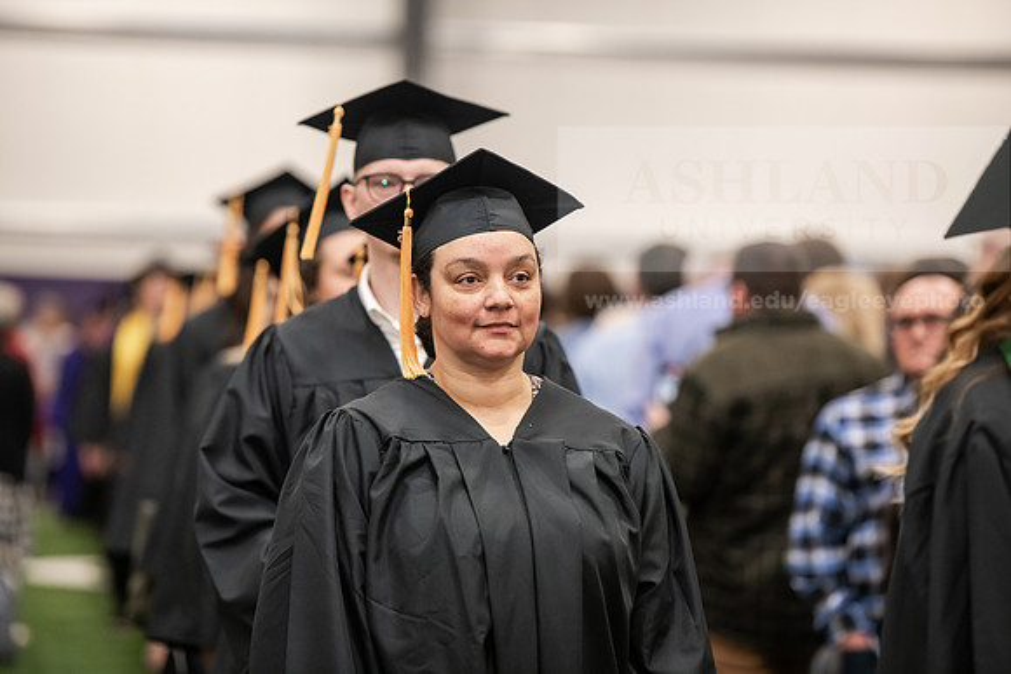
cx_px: 506
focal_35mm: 175
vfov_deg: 7.9
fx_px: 4916
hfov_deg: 11.7
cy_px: 337
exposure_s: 1/200
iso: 2500
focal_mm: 175
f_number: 3.2
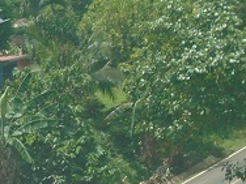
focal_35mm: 169
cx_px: -55
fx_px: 1201
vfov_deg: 8.7
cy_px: 176
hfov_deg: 11.4
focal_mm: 8.7
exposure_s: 1/320
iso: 100
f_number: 4.5
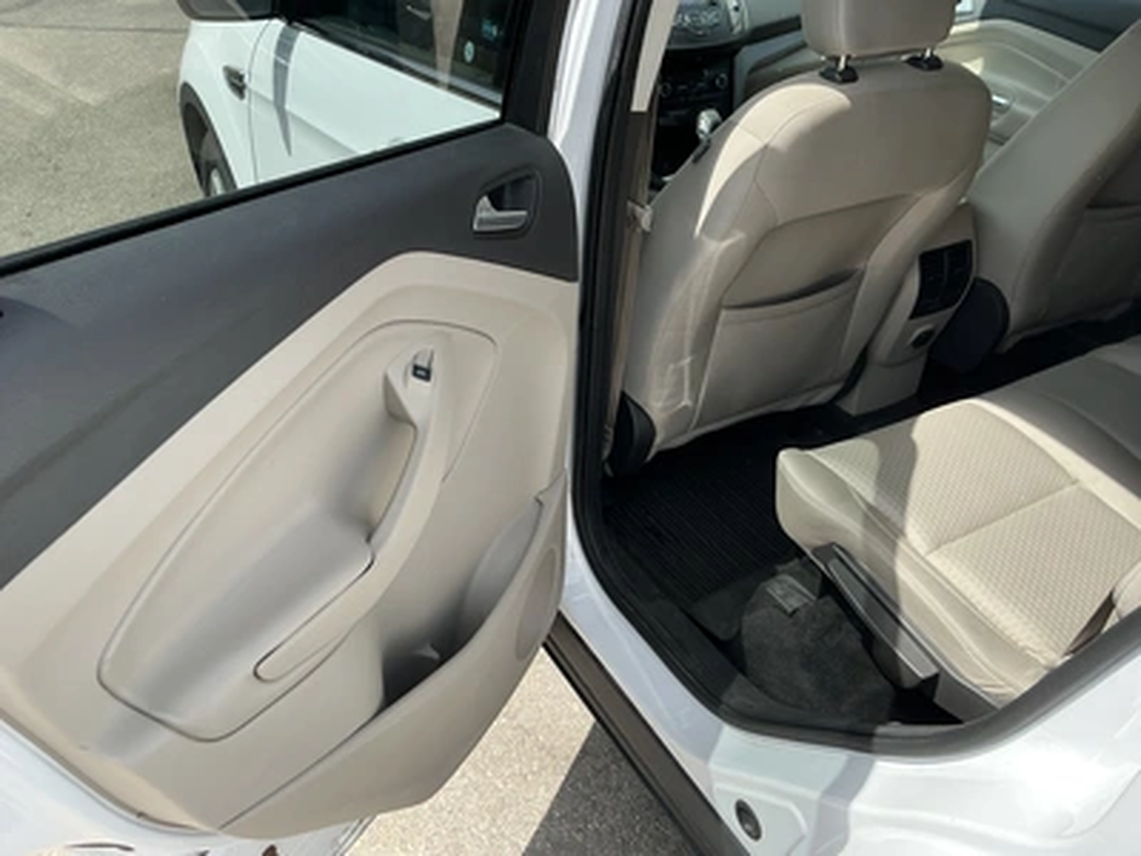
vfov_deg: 49.7
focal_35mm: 28
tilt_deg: -33.6
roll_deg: -3.0
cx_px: 570
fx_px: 923
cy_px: 428
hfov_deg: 63.4
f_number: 1.8
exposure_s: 1/613
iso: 25
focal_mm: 3
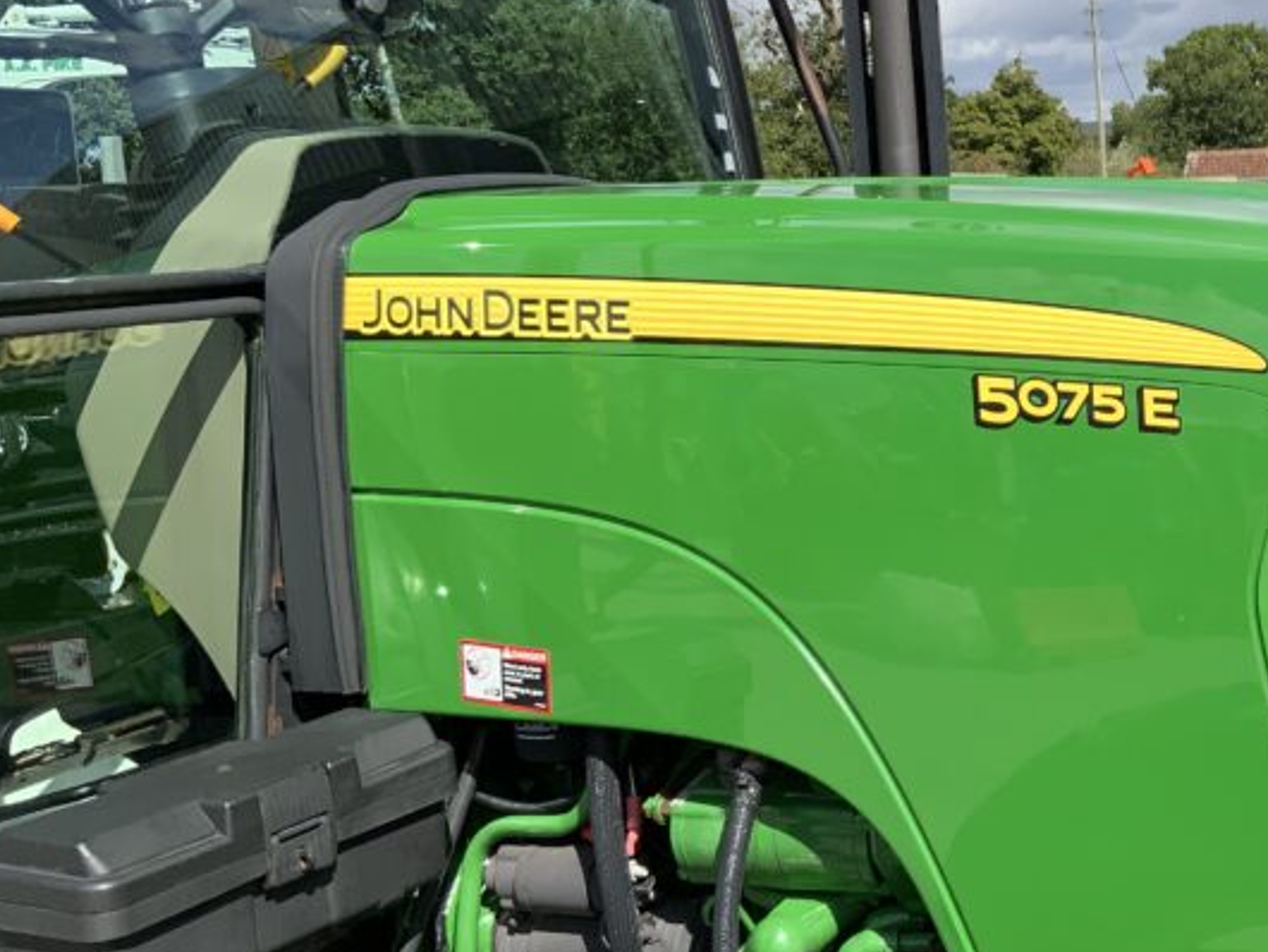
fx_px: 2052
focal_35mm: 56
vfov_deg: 26.1
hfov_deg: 32.2
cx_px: 1203
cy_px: 433
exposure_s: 1/1848
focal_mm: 3
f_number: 1.8
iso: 16
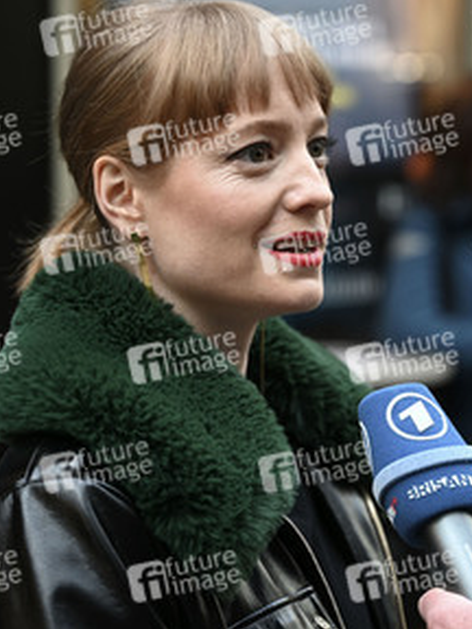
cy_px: 304
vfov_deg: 17.4
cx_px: 344
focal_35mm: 113
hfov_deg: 13.1
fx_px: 2054
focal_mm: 75
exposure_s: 1/100
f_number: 2.8
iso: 400
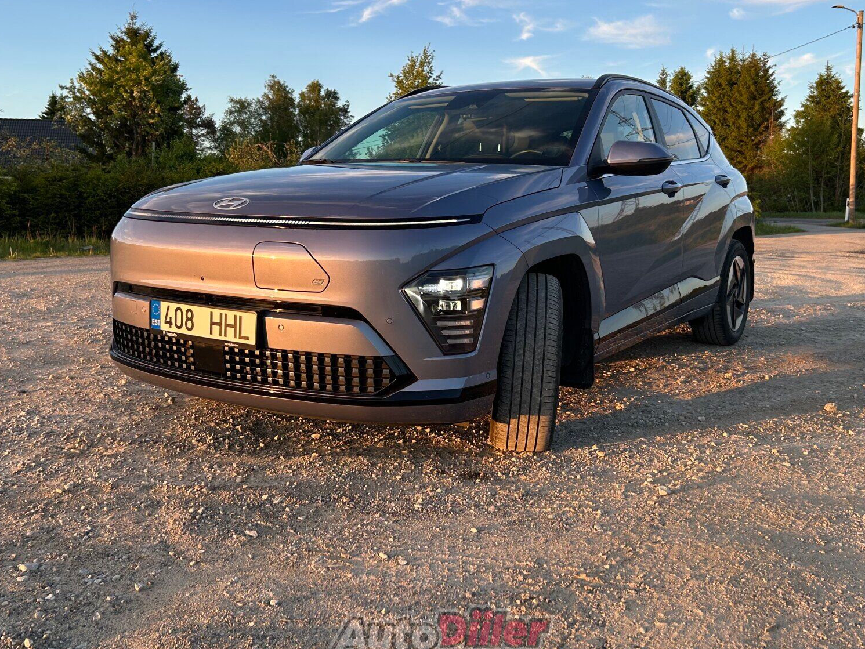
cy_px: 290
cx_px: 440
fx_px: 850
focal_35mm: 34
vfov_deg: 41.8
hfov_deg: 53.9
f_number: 1.5
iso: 50
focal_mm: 5.7
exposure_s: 1/404
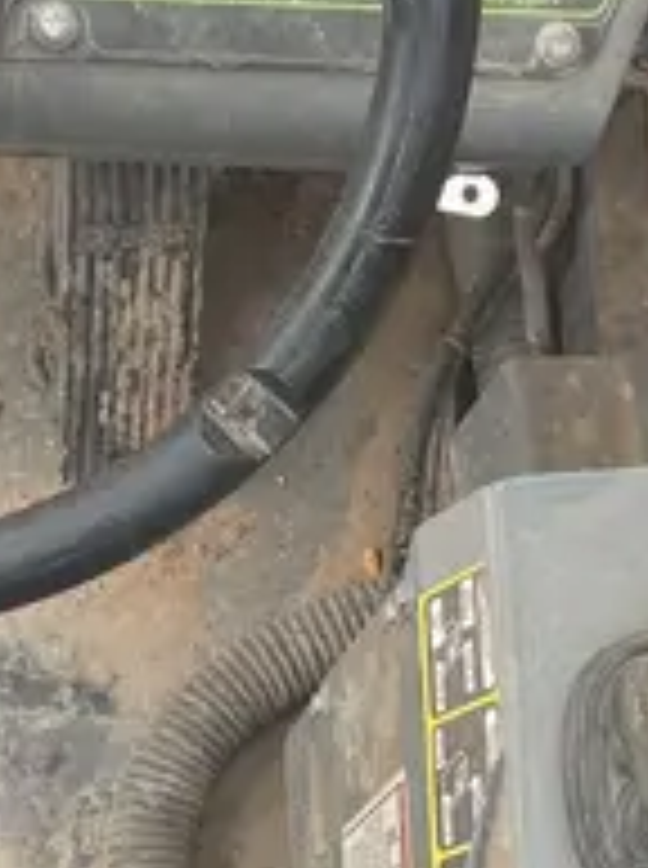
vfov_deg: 19.7
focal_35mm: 99
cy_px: 663
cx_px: 378
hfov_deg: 14.9
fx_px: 2479
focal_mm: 4.2
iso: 40
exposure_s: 1/211
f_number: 1.6
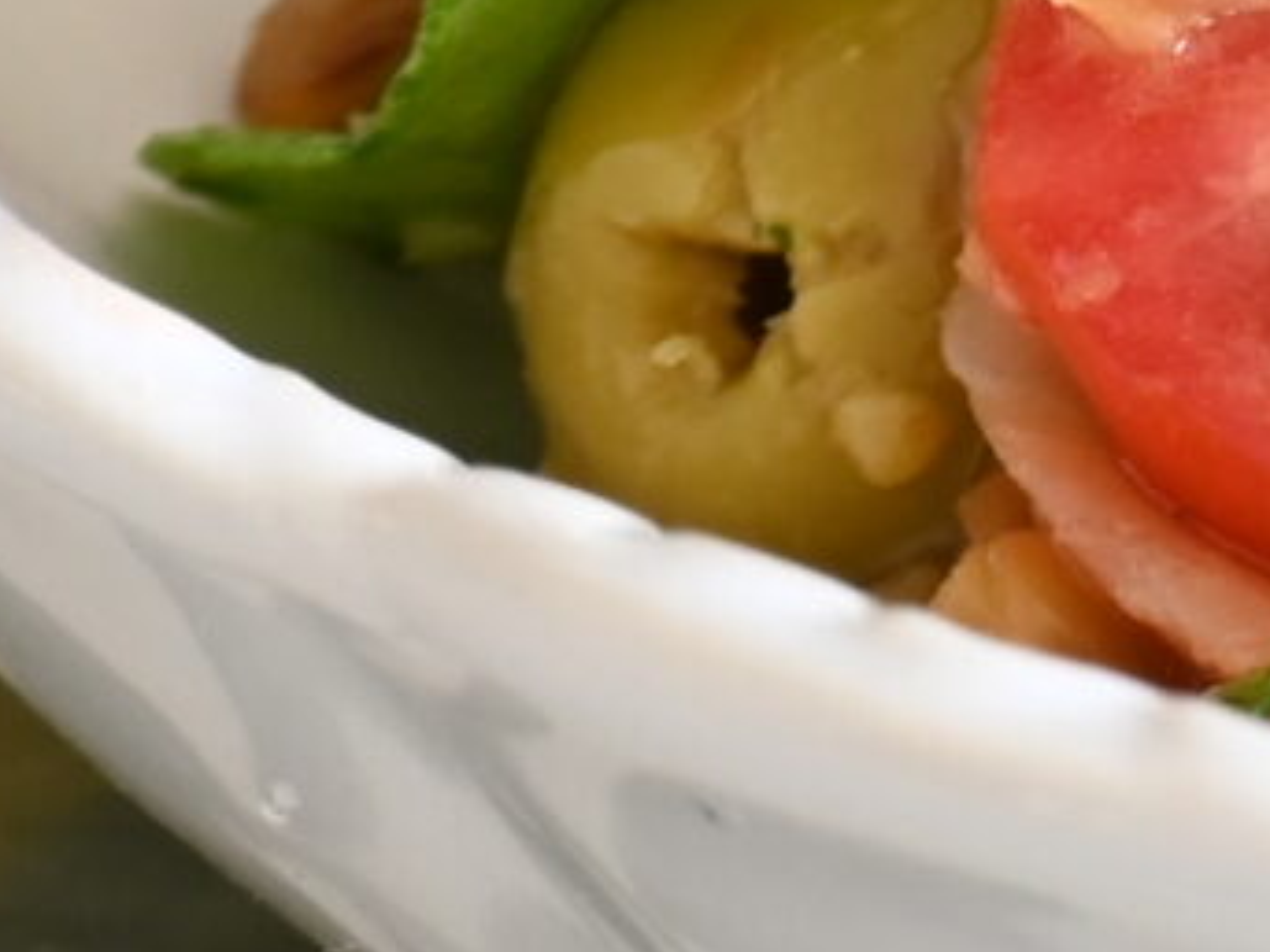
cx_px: 3684
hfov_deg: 2.0
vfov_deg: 1.5
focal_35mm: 969
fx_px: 35538
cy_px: -1156
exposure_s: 1/6
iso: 200
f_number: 11
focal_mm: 90
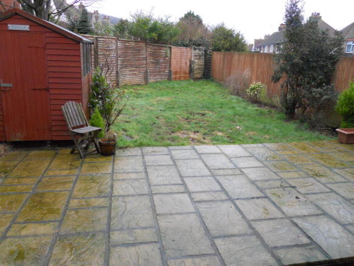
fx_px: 286
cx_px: 177
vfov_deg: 49.7
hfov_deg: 63.5
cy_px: 133
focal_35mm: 28
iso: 400
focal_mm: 5
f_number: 2.7
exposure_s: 1/125
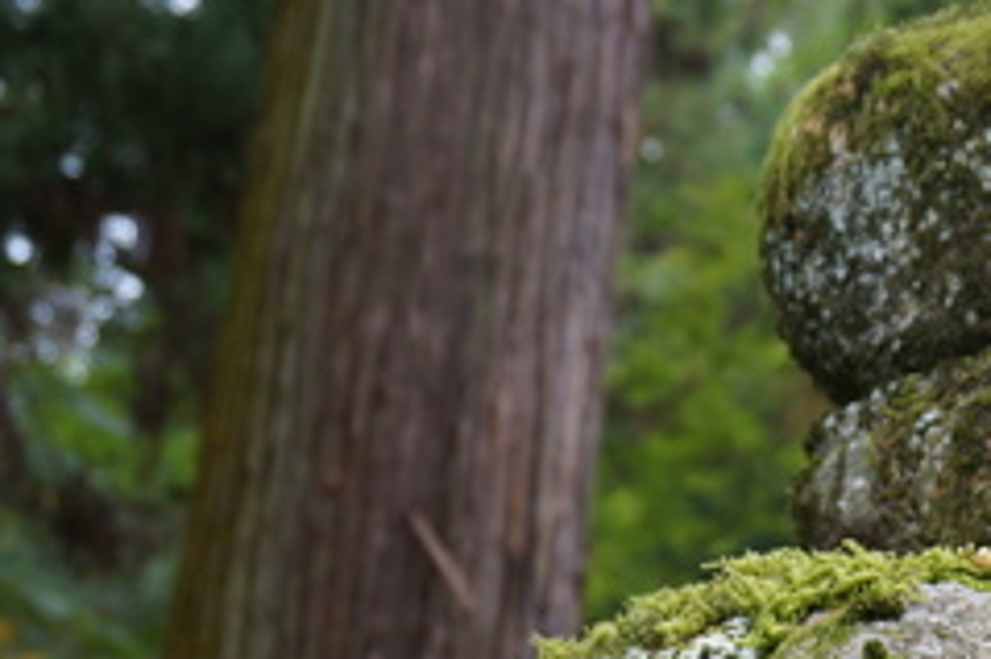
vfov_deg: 14.3
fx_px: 2593
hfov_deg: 21.0
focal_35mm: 94
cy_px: 669
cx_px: 958
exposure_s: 1/60
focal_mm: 25
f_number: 4.5
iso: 100
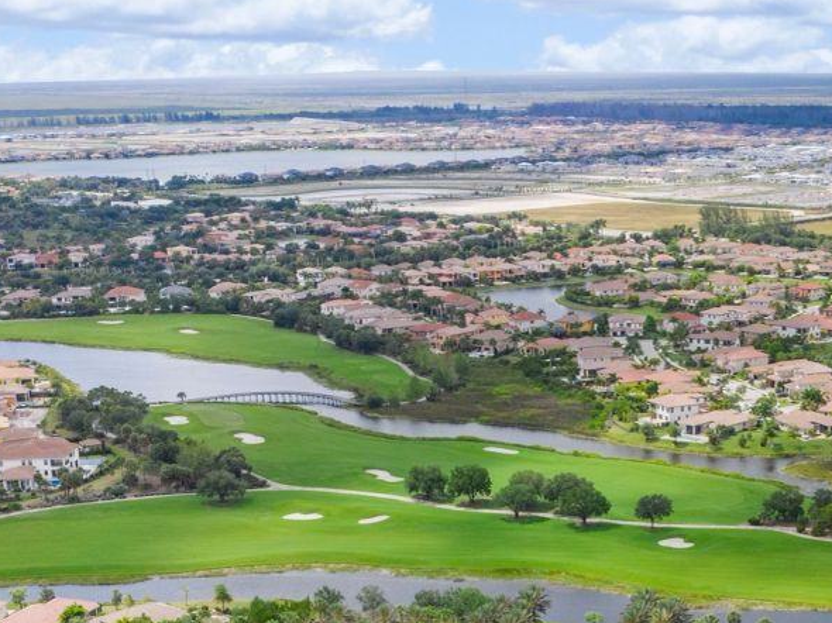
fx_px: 1754
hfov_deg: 25.4
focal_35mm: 73
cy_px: 565
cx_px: 821
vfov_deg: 19.8
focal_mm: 10.26
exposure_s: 1/640
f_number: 6.3
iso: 100
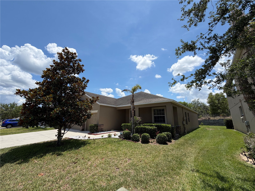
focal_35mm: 14
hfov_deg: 102.1
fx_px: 103
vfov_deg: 85.7
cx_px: 128
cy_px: 96
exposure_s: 1/1033
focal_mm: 2.22
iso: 20
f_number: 2.2
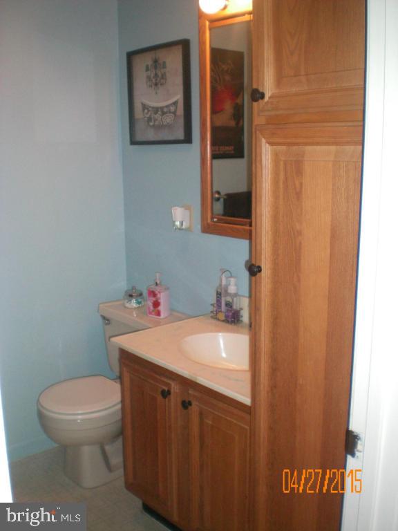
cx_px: 199
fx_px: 583
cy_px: 266
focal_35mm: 38
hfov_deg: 37.7
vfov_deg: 49.0
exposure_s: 1/60
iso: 200
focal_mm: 6.3
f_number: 3.1
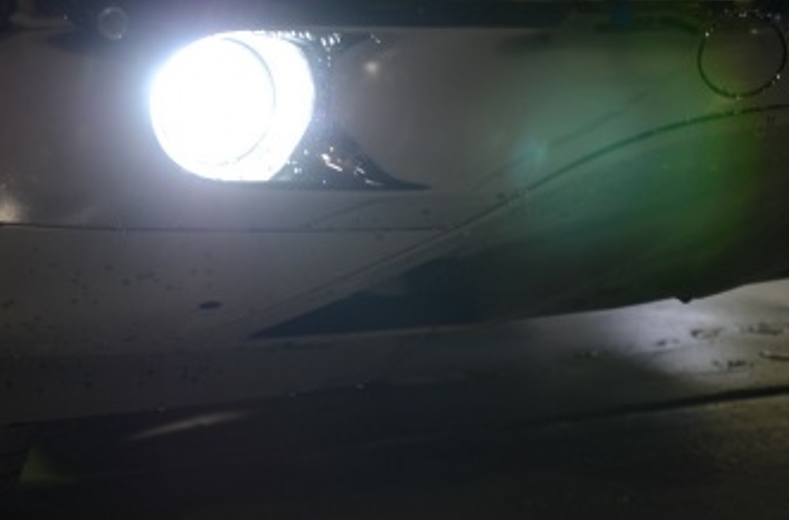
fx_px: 3036
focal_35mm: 139
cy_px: 112
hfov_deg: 14.8
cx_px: 397
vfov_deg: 9.8
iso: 100
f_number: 5
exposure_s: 1/3
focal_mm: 58
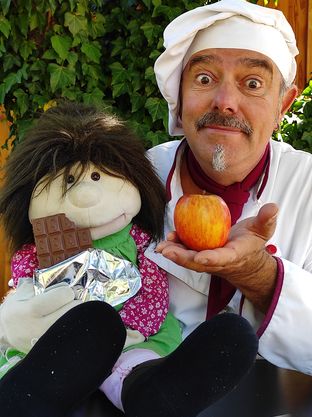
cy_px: 208
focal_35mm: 25
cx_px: 156
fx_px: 301
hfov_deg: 54.8
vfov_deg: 69.4
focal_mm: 5.43
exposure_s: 1/100
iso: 102
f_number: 1.89
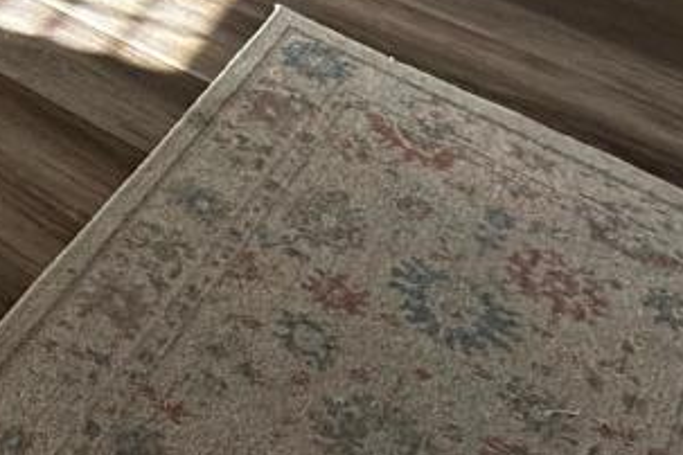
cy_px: -675
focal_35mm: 72
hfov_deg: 20.0
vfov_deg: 13.3
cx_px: -561
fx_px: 1366
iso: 50
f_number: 2.2
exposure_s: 1/99
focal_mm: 2.22
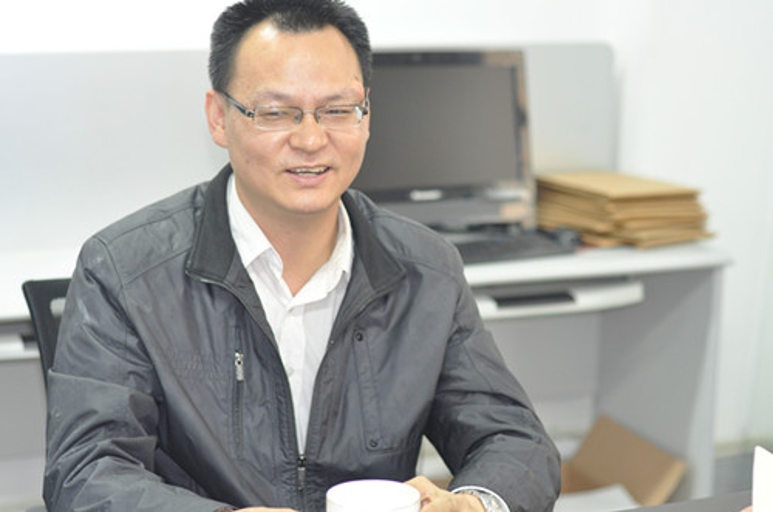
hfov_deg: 27.0
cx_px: 386
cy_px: 256
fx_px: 1607
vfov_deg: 18.1
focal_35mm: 75
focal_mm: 50
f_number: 2.8
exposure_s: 1/60
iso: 800
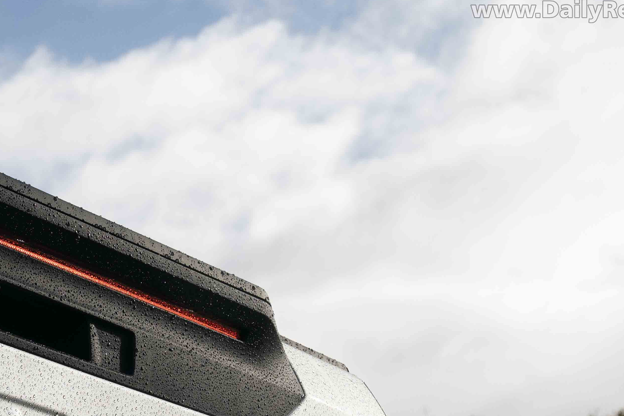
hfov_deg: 16.3
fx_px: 2080
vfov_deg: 11.1
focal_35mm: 120
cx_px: -149
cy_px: 570
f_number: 7.1
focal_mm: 43
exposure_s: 1/800
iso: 800
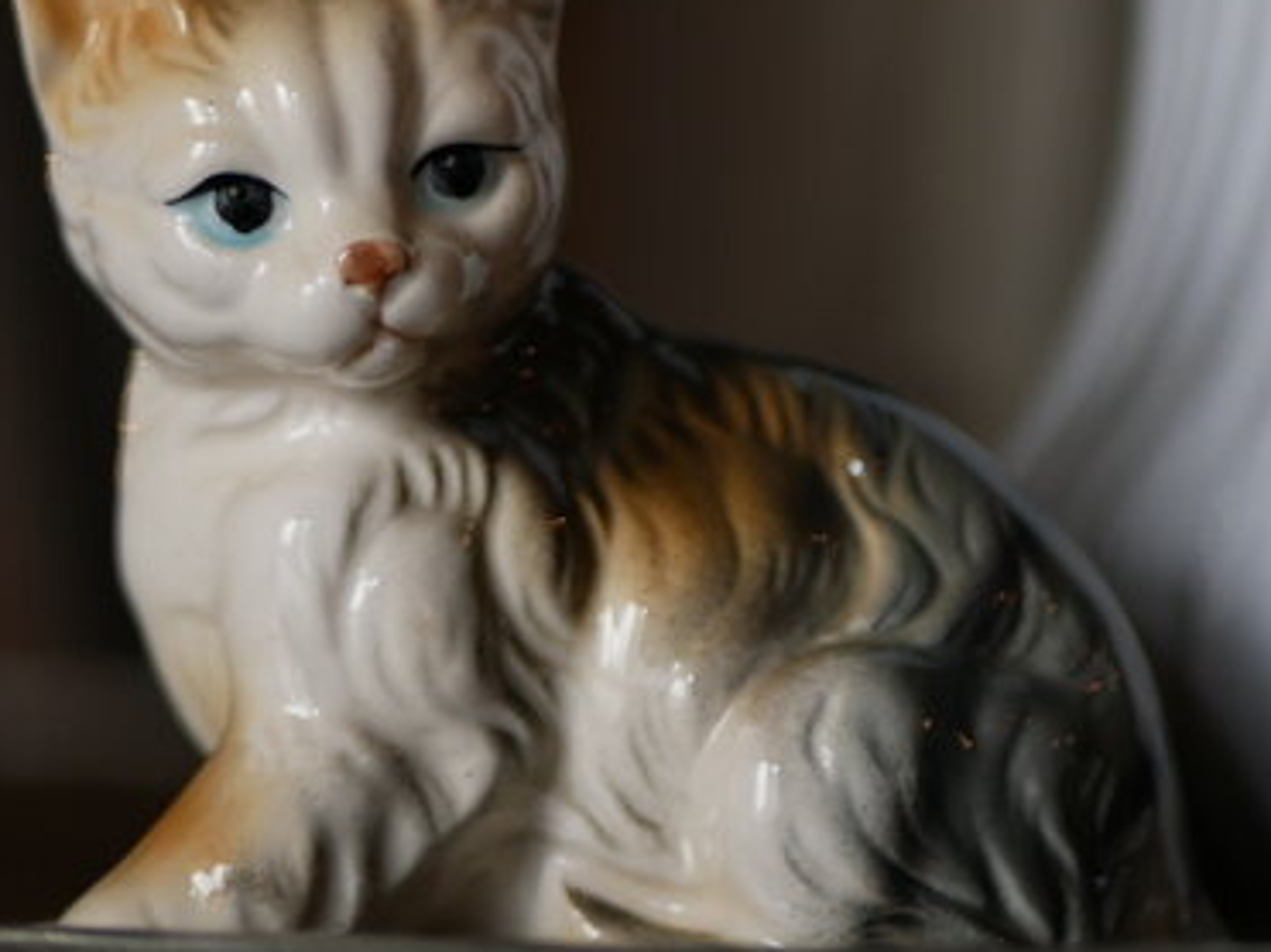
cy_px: 284
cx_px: 766
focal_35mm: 115
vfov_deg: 12.8
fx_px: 4221
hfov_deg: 17.1
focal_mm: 25
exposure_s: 1/80
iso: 200
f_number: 1.7
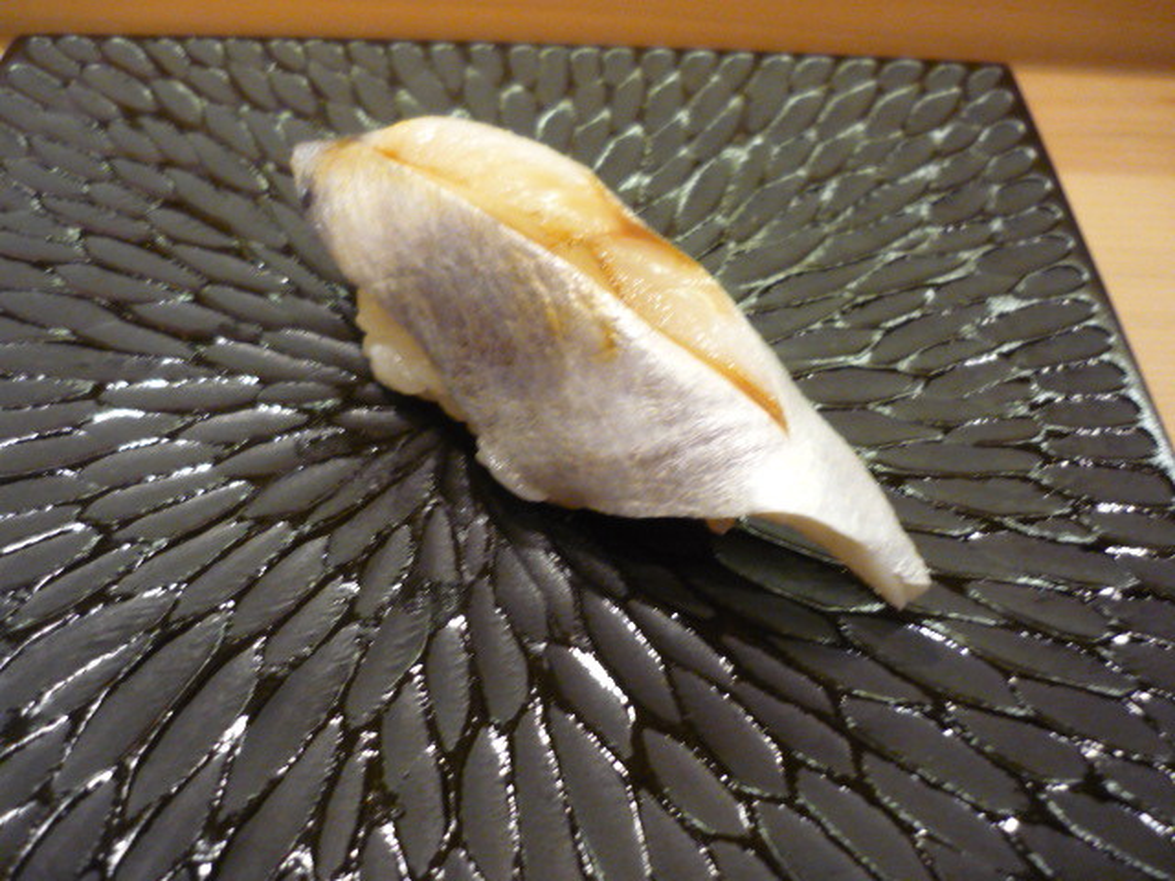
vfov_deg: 42.9
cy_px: 440
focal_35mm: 33
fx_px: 1120
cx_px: 588
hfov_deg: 55.4
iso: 400
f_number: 2.8
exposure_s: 1/25
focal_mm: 5.5
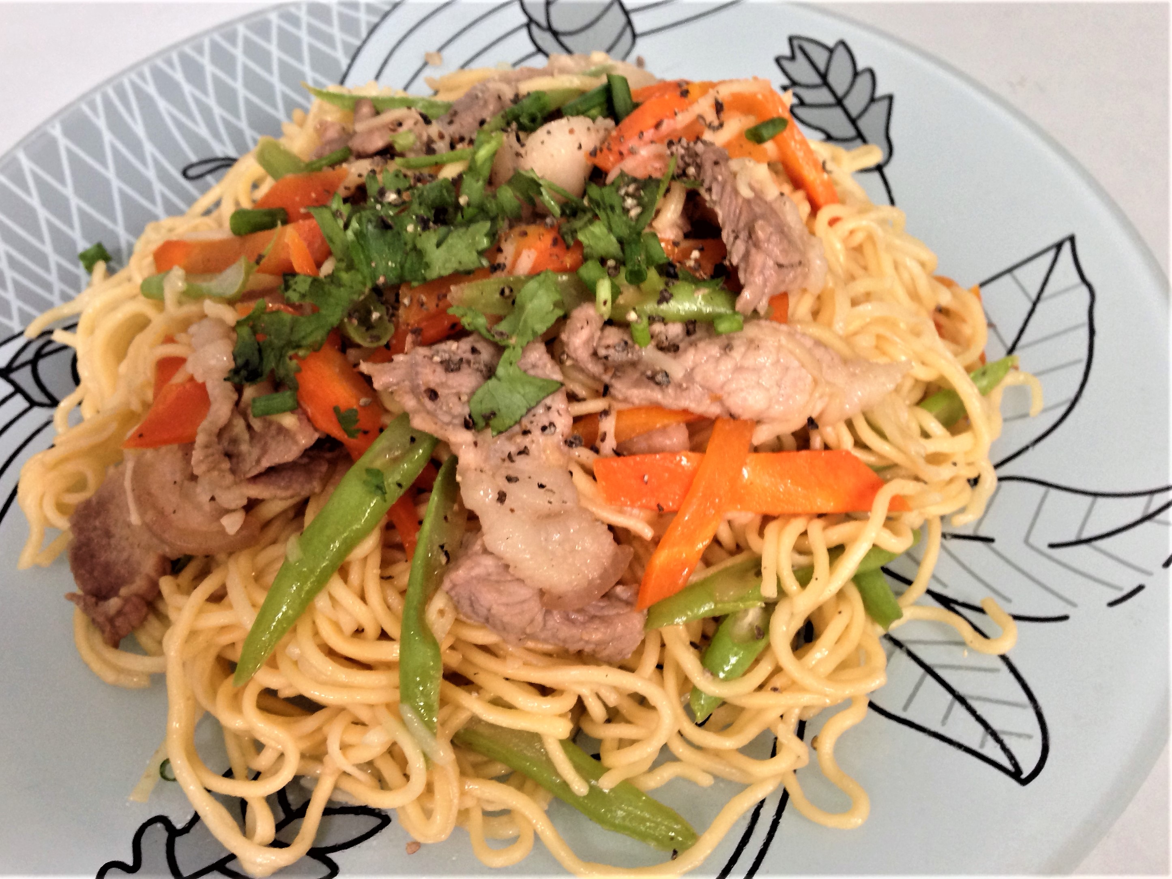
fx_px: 1117
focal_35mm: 33
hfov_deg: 55.3
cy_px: 440
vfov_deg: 43.0
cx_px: 586
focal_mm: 4.12
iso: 125
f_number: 2.4
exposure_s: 1/20
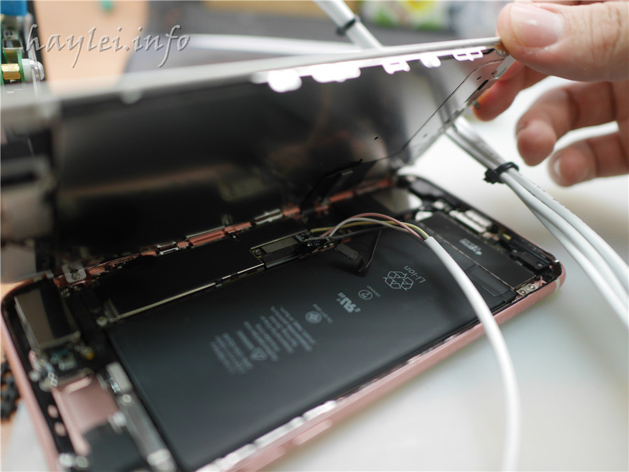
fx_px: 545
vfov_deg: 46.8
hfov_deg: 60.0
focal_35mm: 30
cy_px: 236
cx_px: 314
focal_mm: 15
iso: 400
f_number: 1.7
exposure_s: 1/125
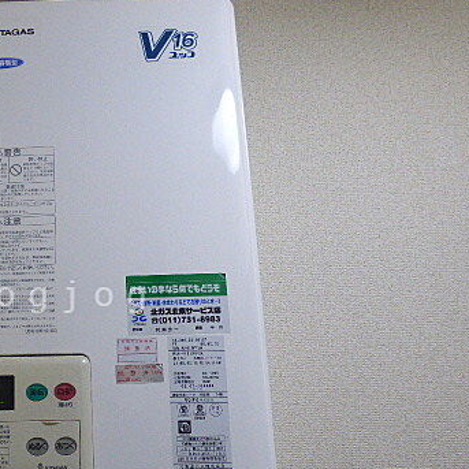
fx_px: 506
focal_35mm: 33
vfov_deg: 49.2
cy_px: 297
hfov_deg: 45.7
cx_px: 59
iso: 400
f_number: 2.8
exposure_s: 1/40
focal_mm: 3.58
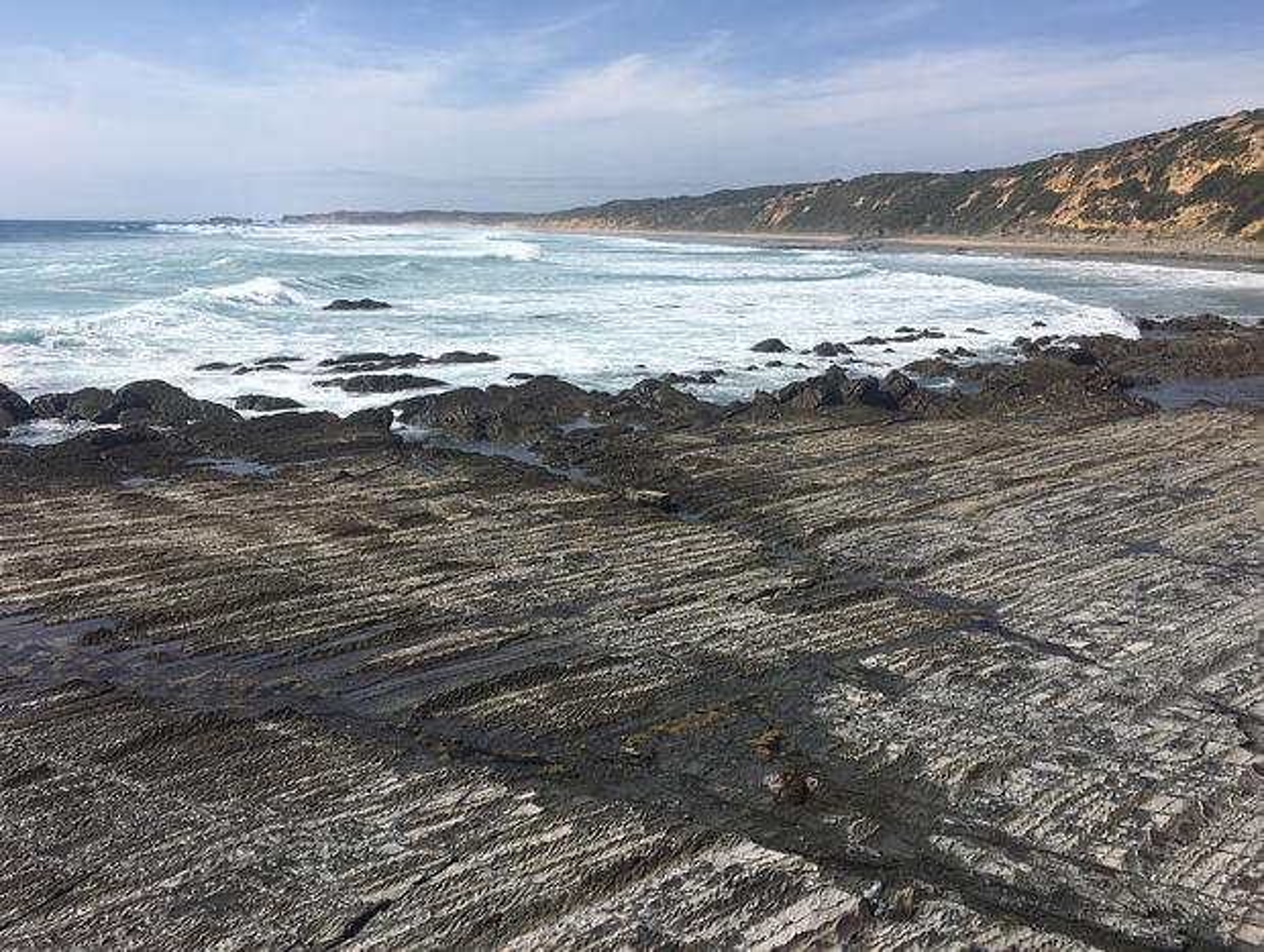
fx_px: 1061
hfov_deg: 61.6
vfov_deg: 48.3
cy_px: 476
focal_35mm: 29
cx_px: 632
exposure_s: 1/2404
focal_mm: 4.15
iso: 25
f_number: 2.2
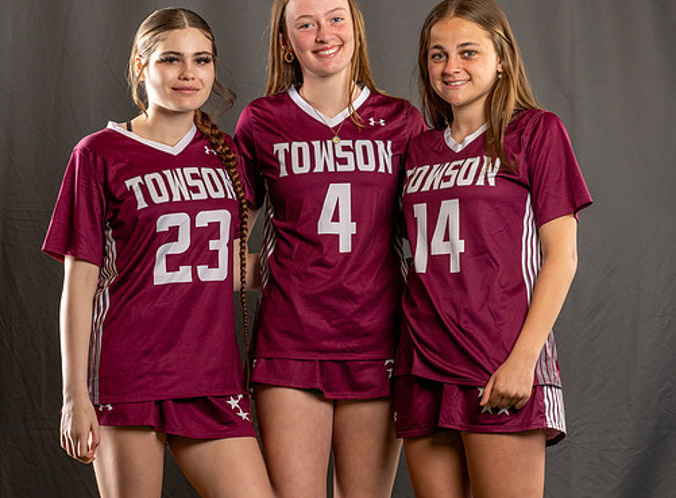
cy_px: 202
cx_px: 364
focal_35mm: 148
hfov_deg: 13.4
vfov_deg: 9.9
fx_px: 2872
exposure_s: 1/200
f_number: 5
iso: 250
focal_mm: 101
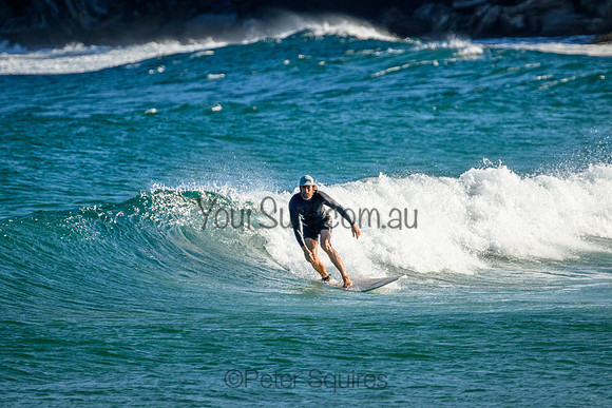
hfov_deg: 2.6
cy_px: 204
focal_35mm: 800
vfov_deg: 1.7
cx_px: 306
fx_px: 13603
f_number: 11
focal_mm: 800
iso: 1400
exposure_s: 1/2000
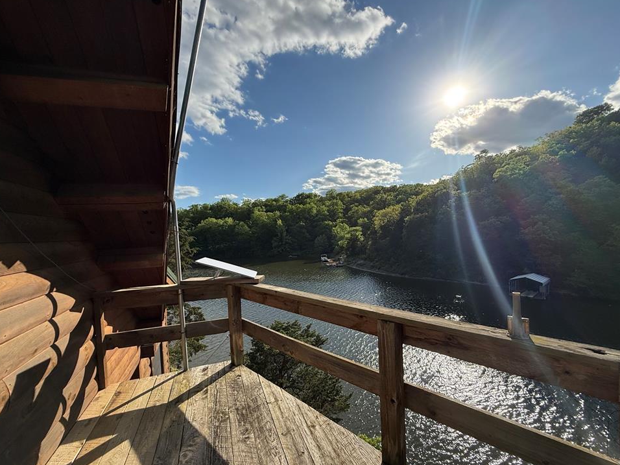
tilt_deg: -0.5
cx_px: 302
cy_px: 241
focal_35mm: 15
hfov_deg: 98.2
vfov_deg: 81.7
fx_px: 269
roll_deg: +4.1
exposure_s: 1/2717
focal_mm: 2.22
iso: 64
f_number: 2.2
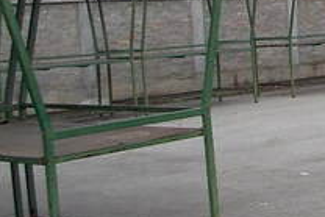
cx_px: 562
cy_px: 58
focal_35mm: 116
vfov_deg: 11.8
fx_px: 1048
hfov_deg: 15.5
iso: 80
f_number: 3.3
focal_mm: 4.1
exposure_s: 1/400
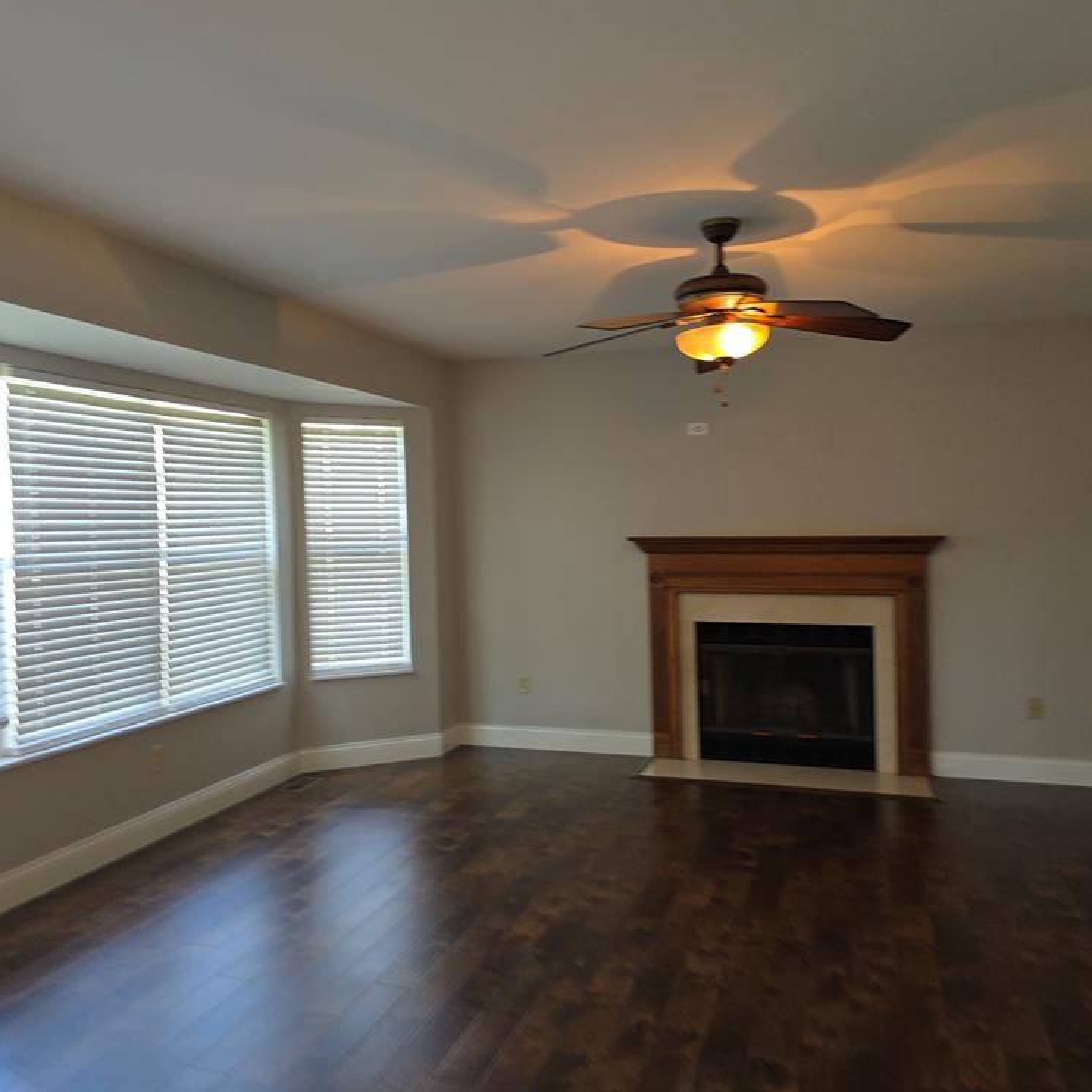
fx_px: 999
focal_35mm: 28
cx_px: 539
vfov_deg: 57.3
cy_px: 553
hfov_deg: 57.3
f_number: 1.7
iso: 100
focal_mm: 6.3
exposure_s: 1/120
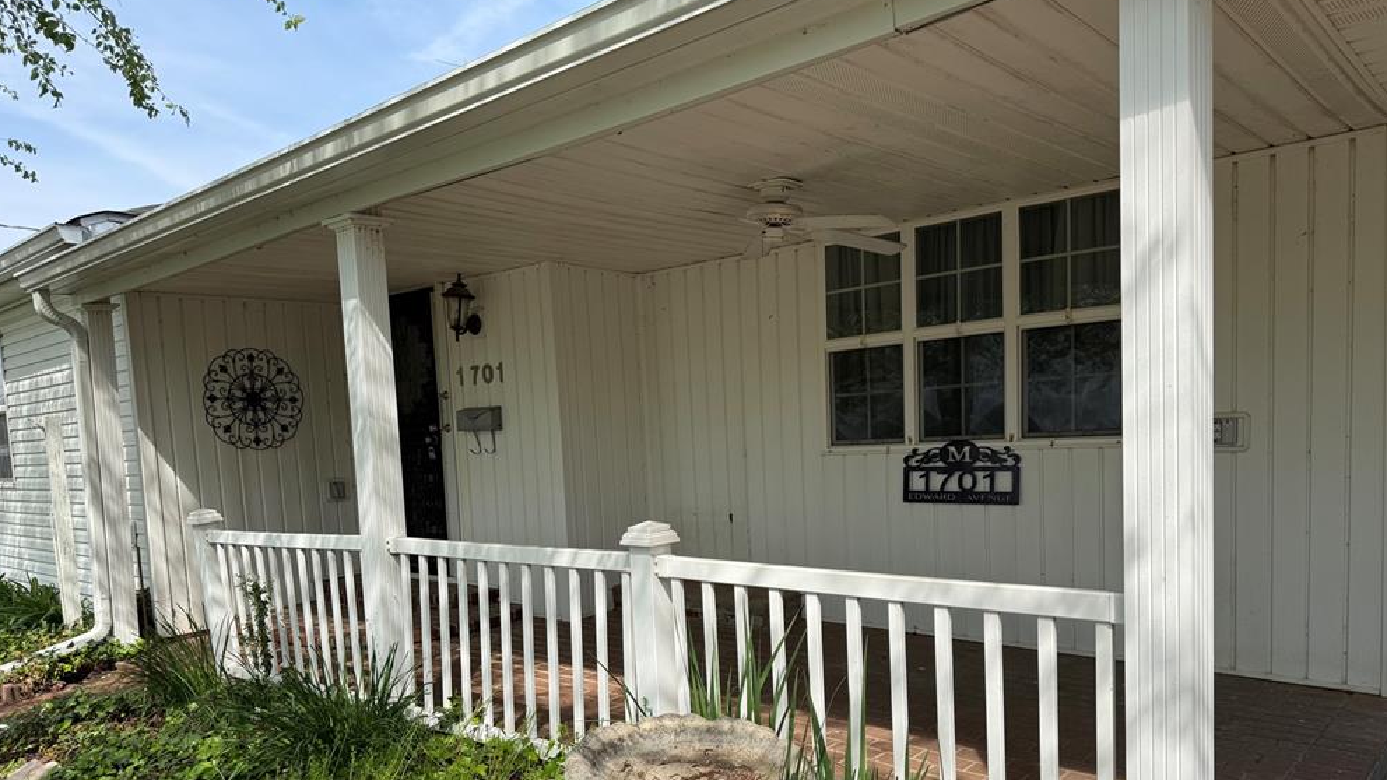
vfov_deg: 42.4
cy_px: 516
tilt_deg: -5.7
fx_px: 993
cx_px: 680
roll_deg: +2.7
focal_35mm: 27
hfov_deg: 69.9
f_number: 1.78
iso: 80
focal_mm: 6.76
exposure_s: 1/2907
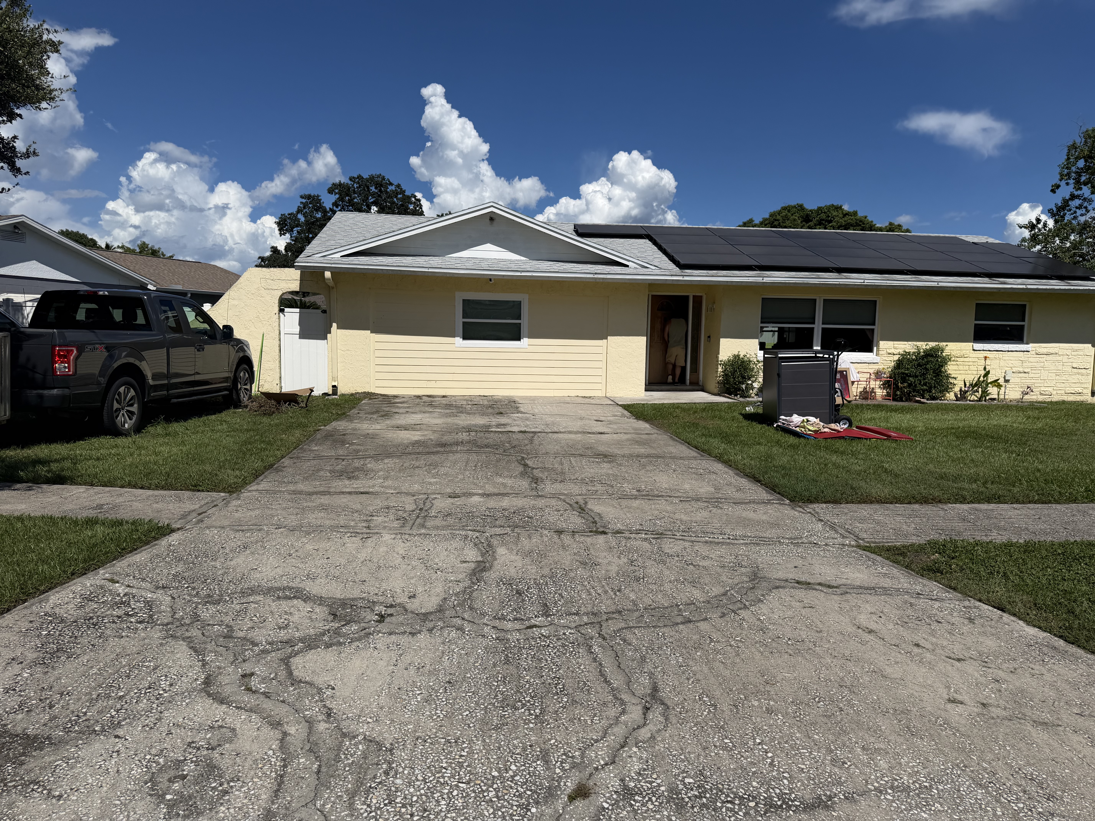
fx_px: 759
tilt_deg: -4.2
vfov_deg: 56.8
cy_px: 410
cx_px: 548
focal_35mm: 24
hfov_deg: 71.6
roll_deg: +0.0
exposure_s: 1/14286
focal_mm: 6.76
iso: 80
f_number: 1.78
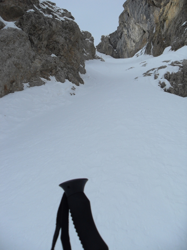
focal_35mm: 35
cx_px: 94
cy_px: 125
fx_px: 252
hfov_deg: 40.7
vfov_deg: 52.6
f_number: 7
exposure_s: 1/350
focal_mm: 6.3
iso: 80
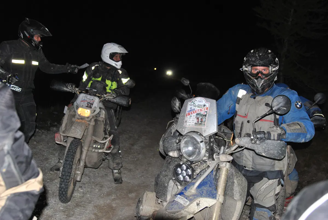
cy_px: 110
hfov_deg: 46.3
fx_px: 383
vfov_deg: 32.0
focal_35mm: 42
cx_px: 164
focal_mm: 28
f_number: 2.8
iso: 200
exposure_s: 1/60
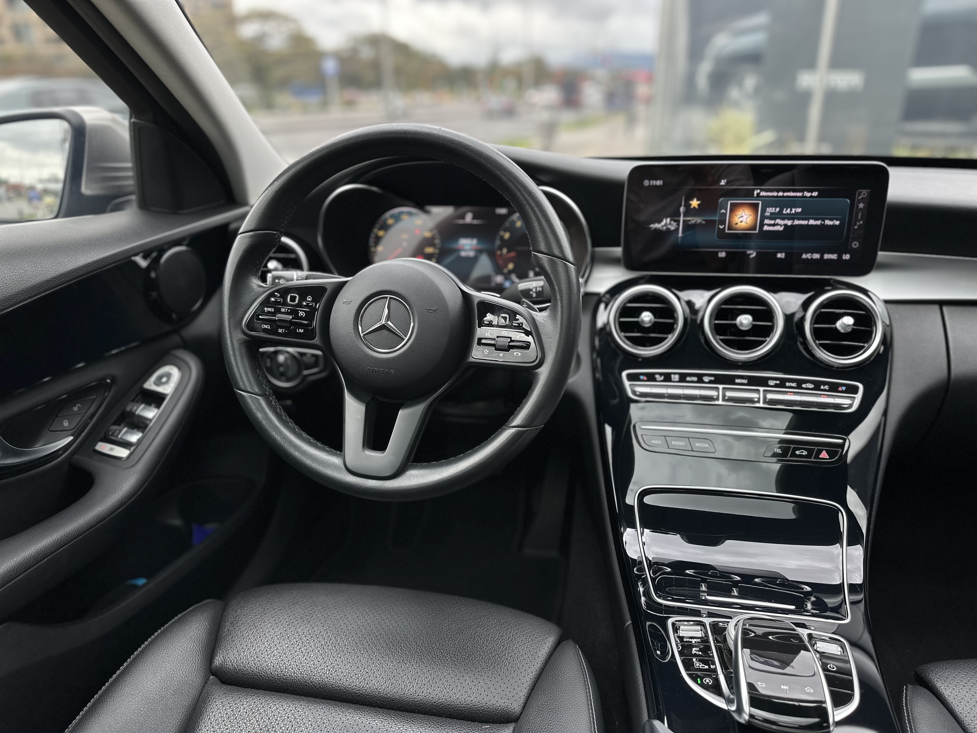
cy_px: 366
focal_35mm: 24
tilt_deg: -21.8
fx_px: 677
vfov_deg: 56.8
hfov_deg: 71.6
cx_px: 488
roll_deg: -0.2
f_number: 1.78
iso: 50
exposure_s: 1/121
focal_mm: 6.86
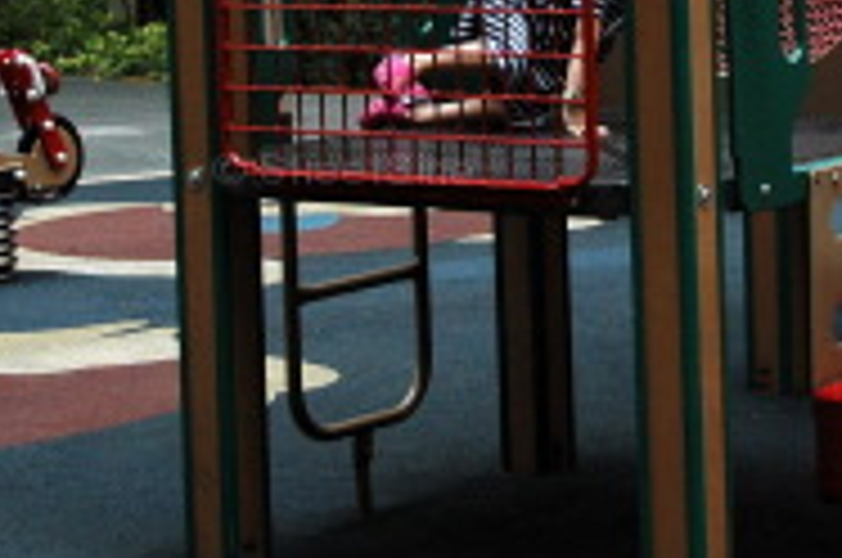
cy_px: 70
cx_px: 549
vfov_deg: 10.0
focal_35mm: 136
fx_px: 3186
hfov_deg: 15.0
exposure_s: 1/200
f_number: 4.5
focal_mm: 31
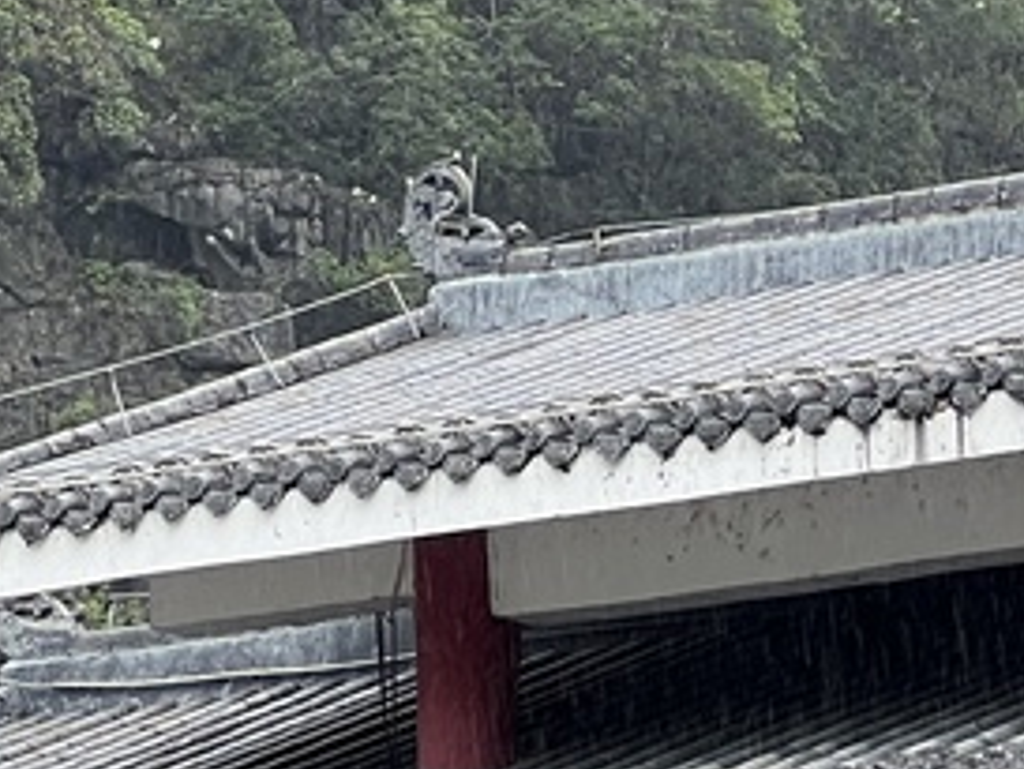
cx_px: 1384
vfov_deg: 4.3
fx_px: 10003
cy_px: 1530
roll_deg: -0.3
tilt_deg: +5.1
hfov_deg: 5.8
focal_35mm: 338
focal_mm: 9
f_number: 2.8
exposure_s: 1/99
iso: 32
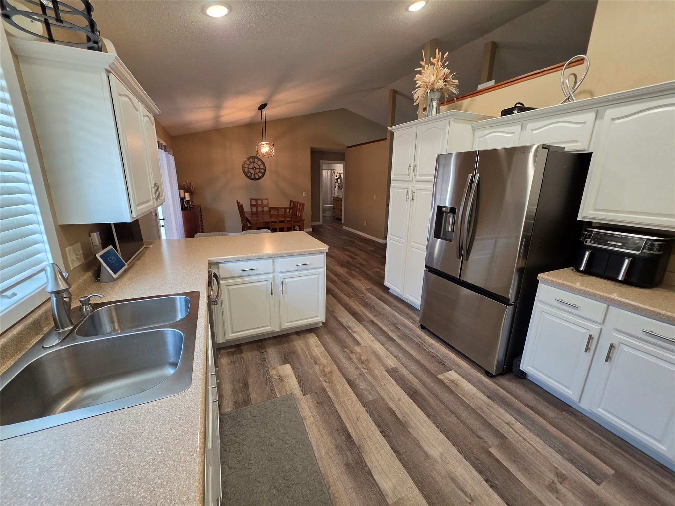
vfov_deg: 89.9
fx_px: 253
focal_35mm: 13
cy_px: 253
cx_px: 338
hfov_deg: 106.2
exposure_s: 1/120
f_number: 1.9
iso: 125
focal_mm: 2.2
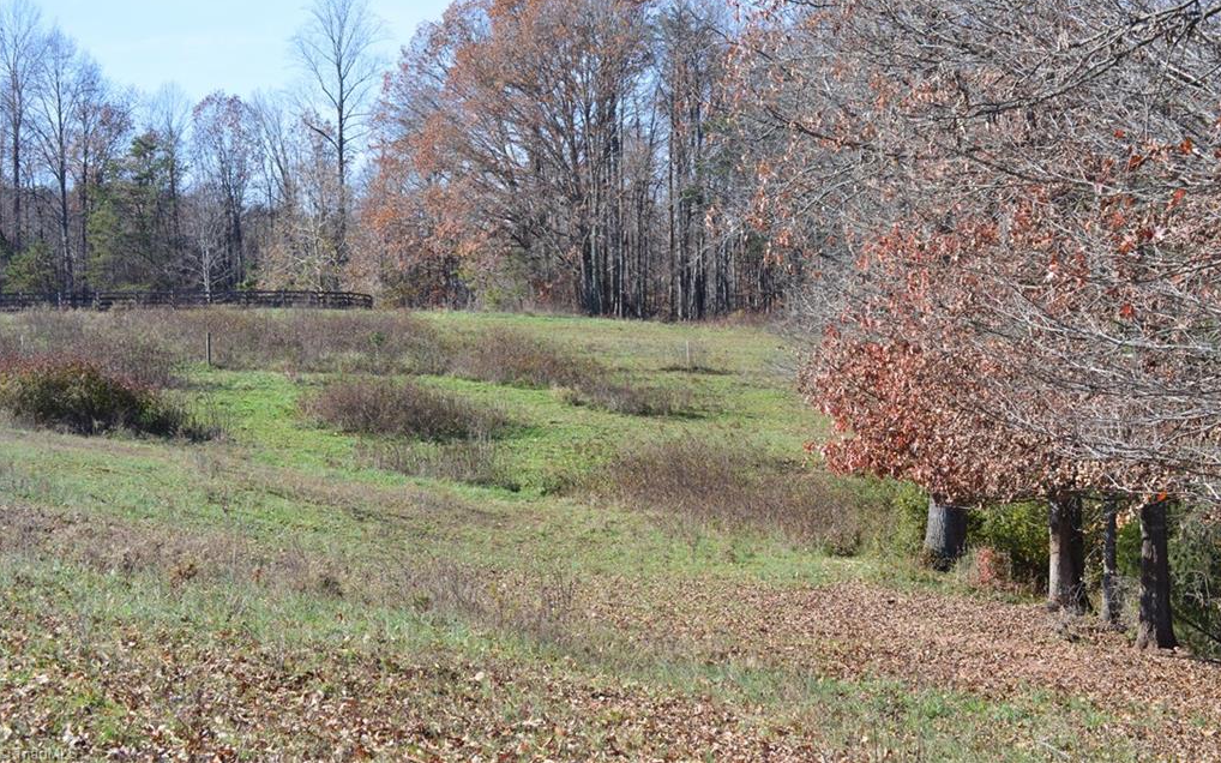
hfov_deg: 24.5
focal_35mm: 85
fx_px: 2812
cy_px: 356
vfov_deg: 15.4
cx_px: 610
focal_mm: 55
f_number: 10
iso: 400
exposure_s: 1/250
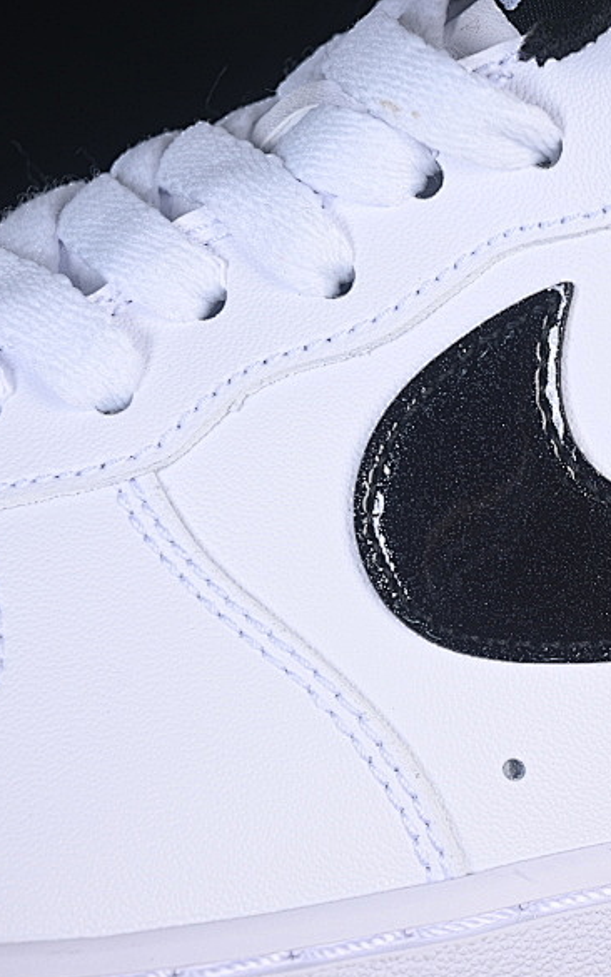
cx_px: 668
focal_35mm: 141
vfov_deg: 14.8
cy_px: 600
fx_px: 3754
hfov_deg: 9.2
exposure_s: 1/100
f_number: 7.1
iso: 160
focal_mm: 50
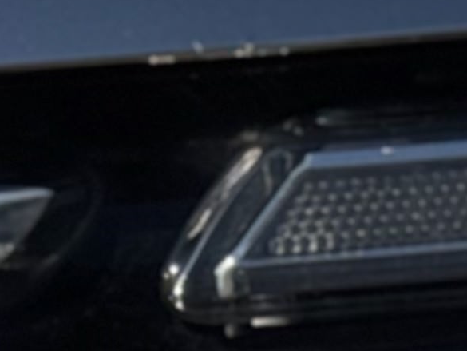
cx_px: 202
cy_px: 1178
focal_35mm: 331
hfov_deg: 6.0
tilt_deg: -17.9
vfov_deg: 4.3
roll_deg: -3.1
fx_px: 4466
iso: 80
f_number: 1.78
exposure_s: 1/15385
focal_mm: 6.76
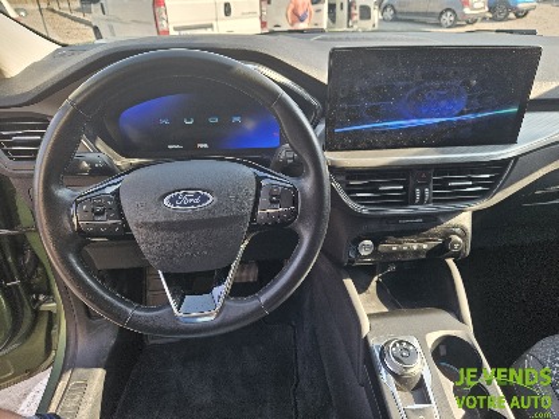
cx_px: 280
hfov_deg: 73.9
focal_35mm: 23
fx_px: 371
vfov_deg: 58.9
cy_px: 210
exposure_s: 1/190
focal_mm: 5.4
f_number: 1.8
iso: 50
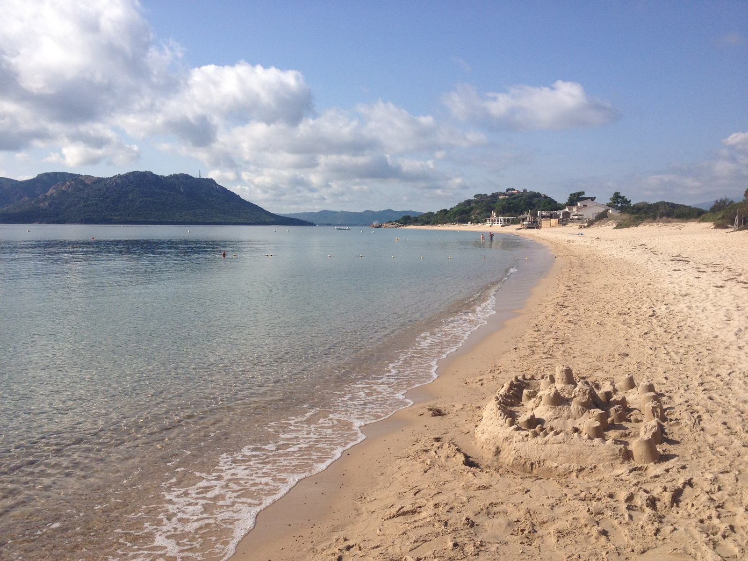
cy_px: 280
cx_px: 374
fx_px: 756
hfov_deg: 52.6
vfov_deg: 40.7
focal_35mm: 35
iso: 64
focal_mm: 4.28
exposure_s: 1/2513
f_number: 2.4
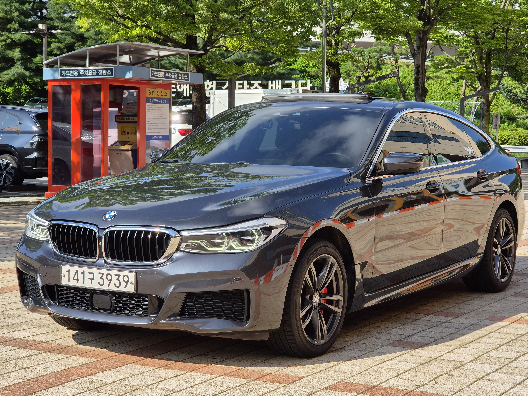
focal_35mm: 75
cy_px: 209
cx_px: 269
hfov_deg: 26.0
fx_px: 1144
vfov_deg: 19.6
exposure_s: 1/712
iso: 25
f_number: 2.4
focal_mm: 7
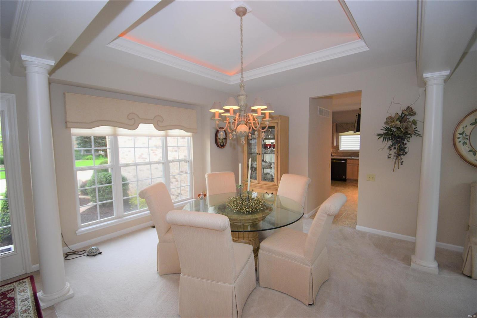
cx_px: 238
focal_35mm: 15
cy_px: 159
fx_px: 199
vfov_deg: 77.3
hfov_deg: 100.4
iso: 640
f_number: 4.5
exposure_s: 1/60
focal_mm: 10
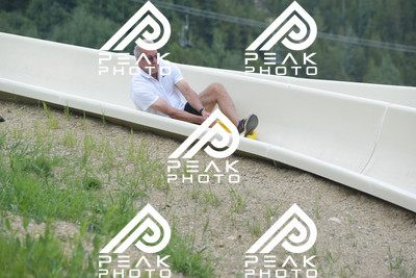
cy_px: 139
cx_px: 208
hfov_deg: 10.5
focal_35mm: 195
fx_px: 2254
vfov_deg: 7.0
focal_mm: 195
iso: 1100
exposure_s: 1/1250
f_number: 6.3
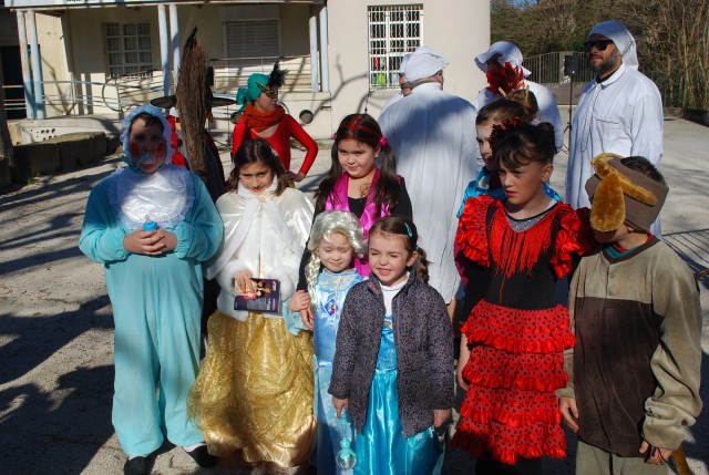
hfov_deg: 53.1
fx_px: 710
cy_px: 238
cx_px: 354
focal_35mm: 36
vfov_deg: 37.0
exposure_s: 1/320
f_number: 9
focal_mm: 24
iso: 100
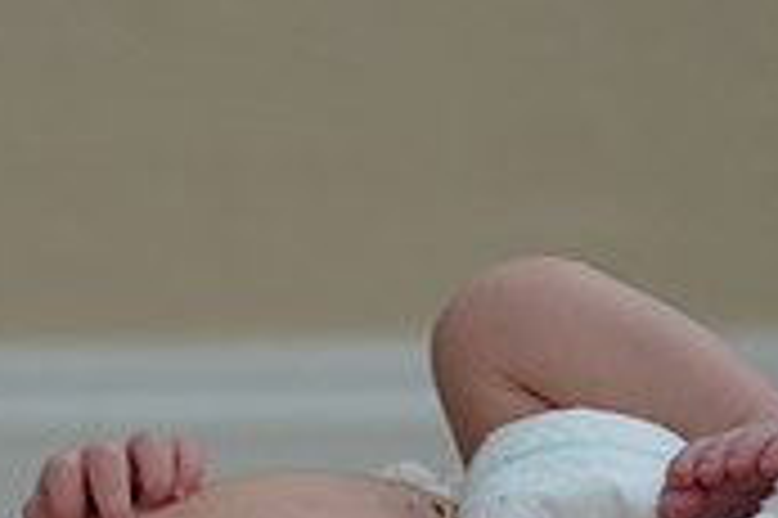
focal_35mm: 251
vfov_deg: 5.4
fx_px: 5419
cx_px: 265
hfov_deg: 8.2
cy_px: 784
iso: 400
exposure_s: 1/25
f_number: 1.8
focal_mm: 50
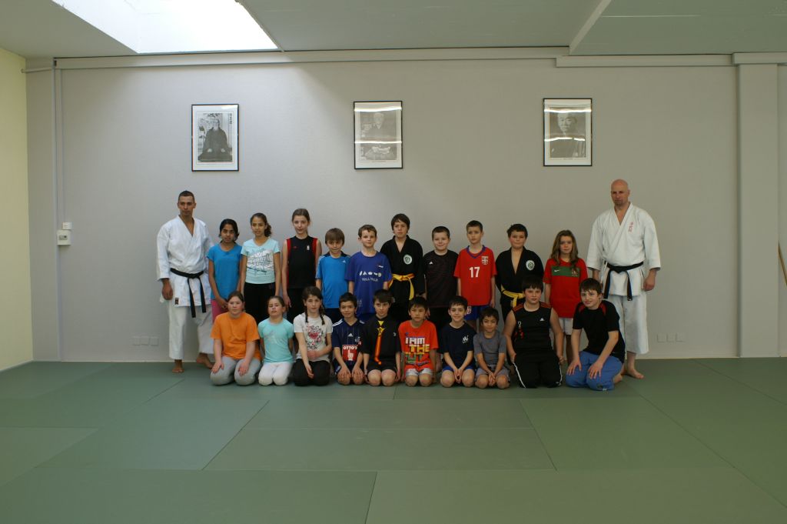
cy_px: 262
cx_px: 394
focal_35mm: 36
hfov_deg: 53.2
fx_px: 786
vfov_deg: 36.8
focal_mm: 24
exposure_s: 1/30
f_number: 5.6
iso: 250
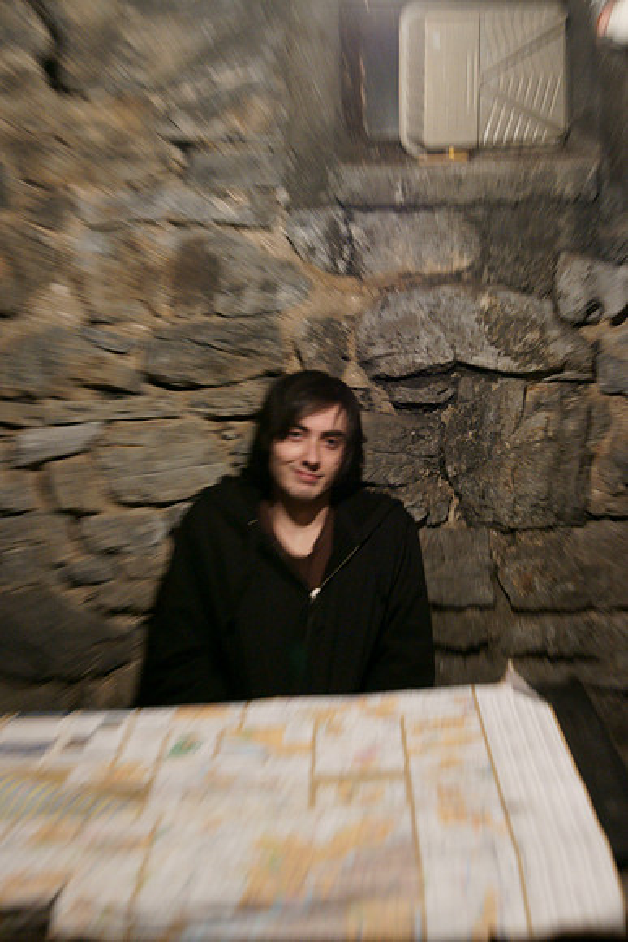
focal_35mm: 52
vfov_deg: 37.8
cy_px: 471
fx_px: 1373
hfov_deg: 25.8
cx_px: 314
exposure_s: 1/25
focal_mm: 35
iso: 1600
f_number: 3.2
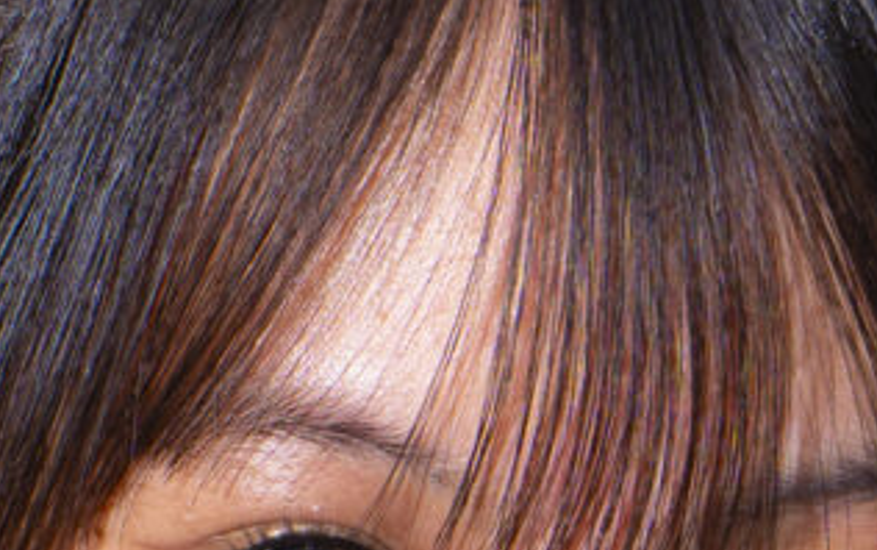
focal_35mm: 619
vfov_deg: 2.1
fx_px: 14805
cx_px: 379
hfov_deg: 3.4
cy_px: 2150
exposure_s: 1/160
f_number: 6.3
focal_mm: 75
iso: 100
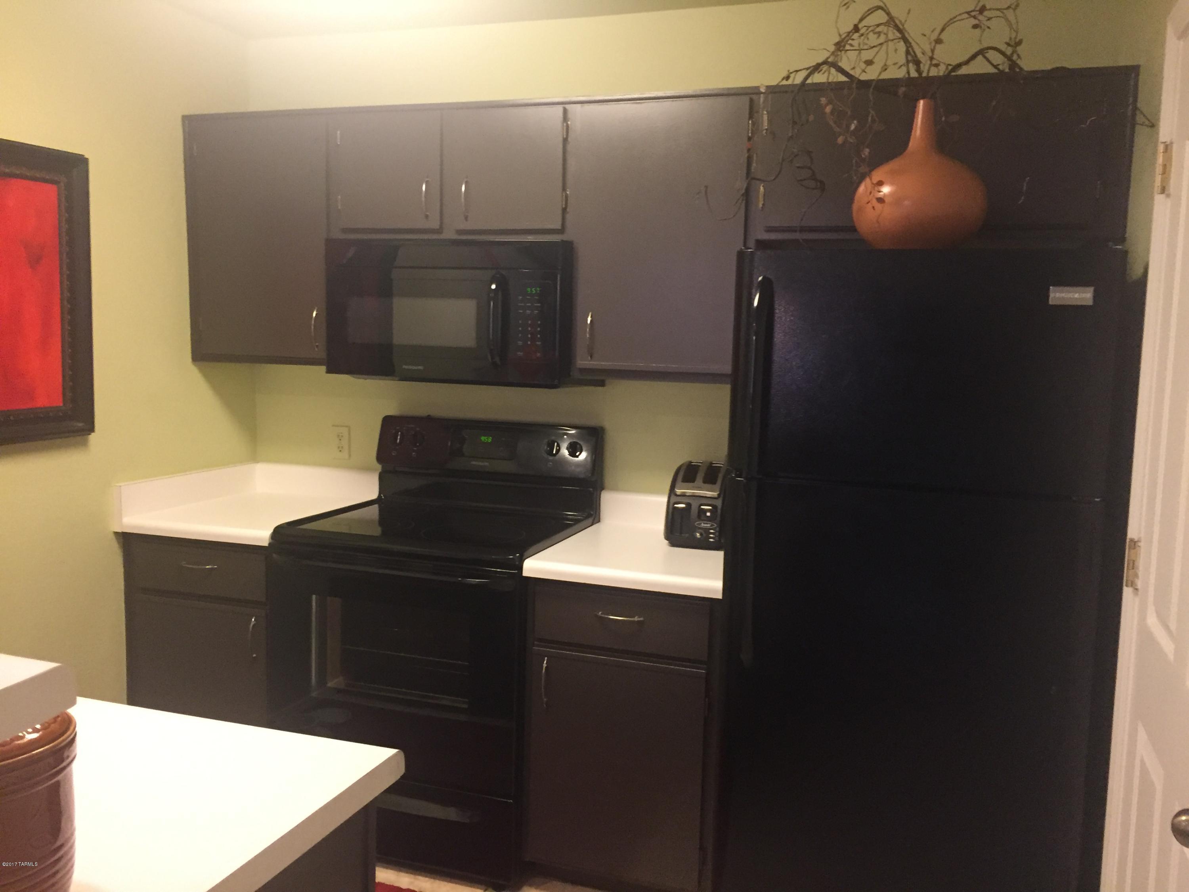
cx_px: 594
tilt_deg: -8.0
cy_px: 446
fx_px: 996
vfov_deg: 48.2
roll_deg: -2.7
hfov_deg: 61.7
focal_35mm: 29
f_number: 2.2
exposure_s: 1/30
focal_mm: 4.15
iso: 250
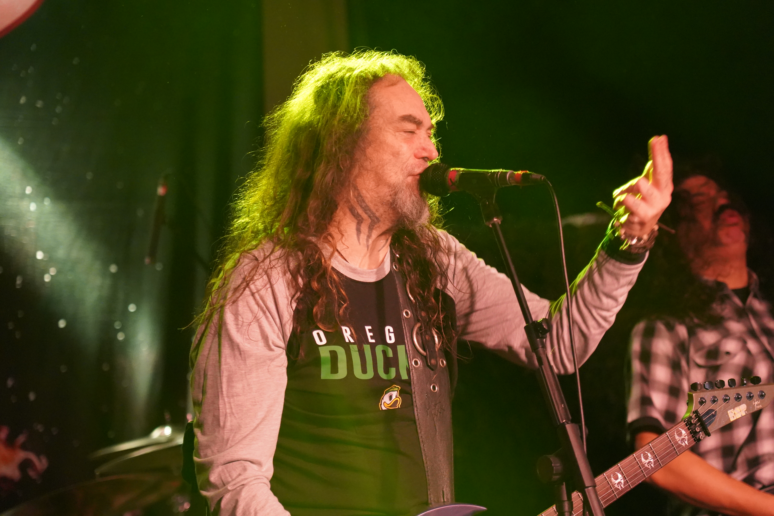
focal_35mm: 105
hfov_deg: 19.5
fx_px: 2257
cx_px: 387
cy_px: 258
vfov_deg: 13.0
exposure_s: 1/160
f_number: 4
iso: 10000
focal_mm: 105
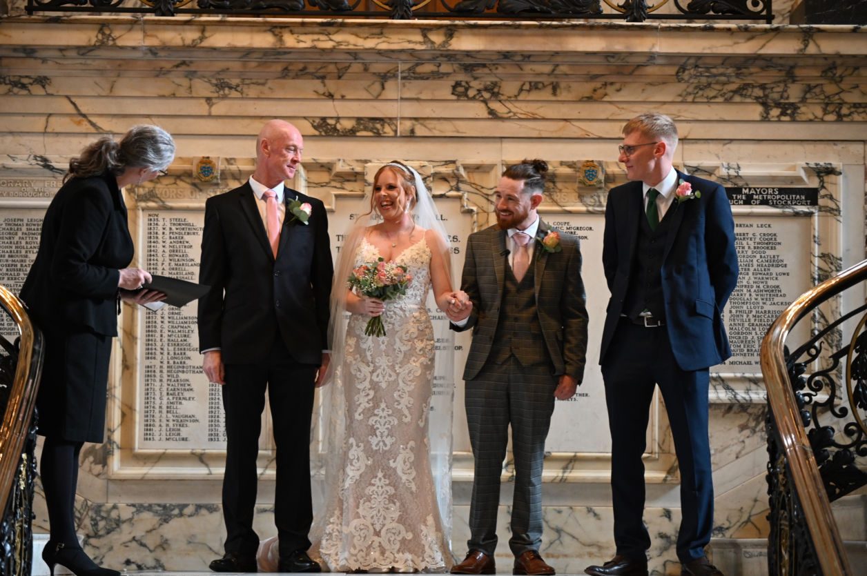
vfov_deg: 12.4
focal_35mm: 110
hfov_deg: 18.6
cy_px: 288
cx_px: 434
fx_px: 2647
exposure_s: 1/160
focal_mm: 110
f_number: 2.8
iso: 3200
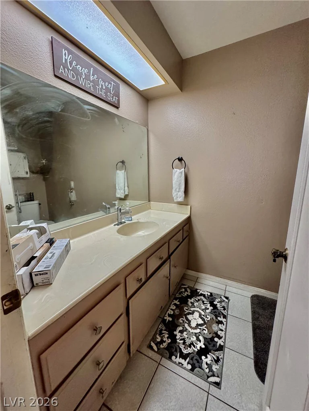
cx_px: 154
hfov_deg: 85.7
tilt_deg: -10.4
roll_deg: +0.3
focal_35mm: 14
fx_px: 167
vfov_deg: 102.1
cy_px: 206
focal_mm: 2.22
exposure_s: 1/120
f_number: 2.2
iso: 320
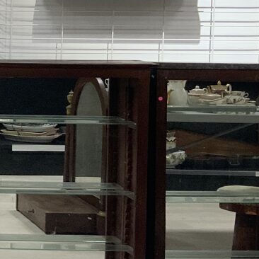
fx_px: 948
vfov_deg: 15.5
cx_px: -238
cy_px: 57
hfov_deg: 13.6
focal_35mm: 112
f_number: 1.8
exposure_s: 1/60
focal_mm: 3
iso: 80
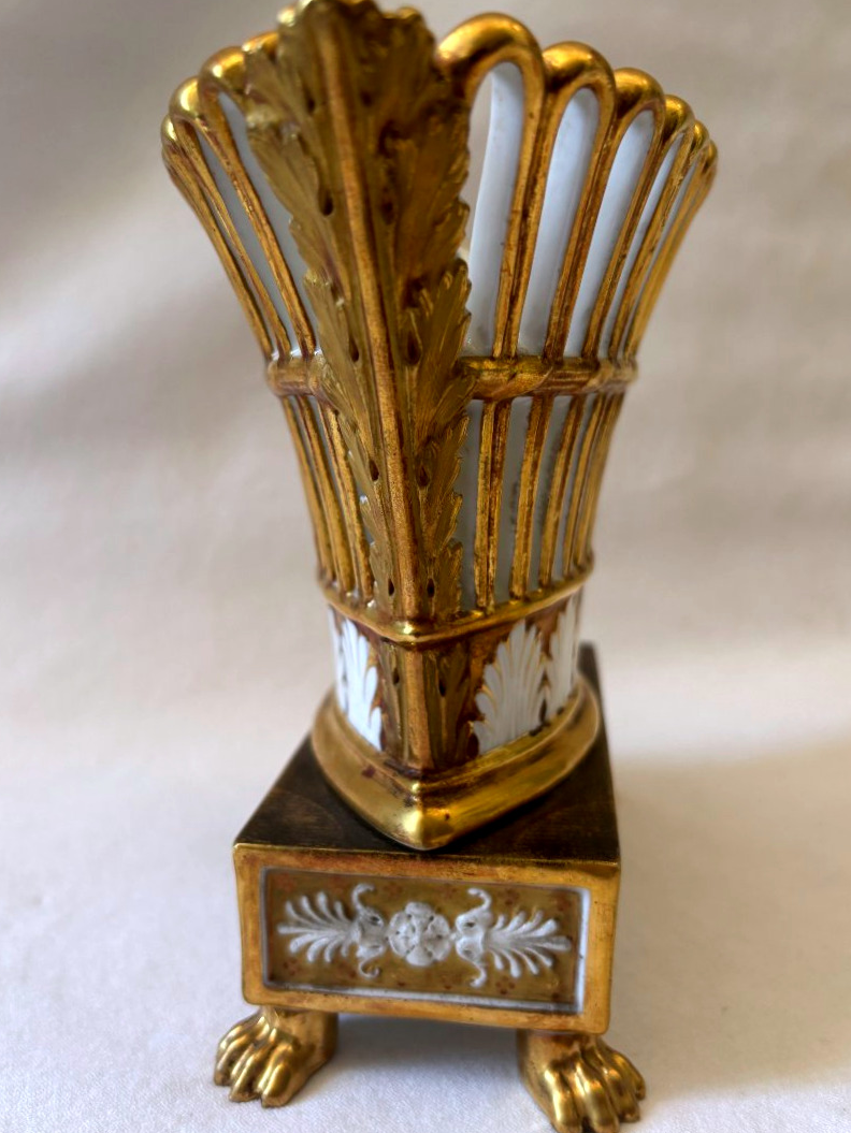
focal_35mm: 29
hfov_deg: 48.3
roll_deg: -0.3
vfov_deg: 61.6
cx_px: 424
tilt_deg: -9.6
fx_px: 950
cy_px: 541
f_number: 1.6
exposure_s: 1/121
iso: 125
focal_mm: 5.96
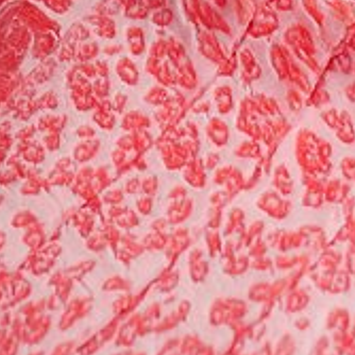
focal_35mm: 265
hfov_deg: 6.6
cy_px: 73
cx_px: 410
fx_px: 3075
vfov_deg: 6.6
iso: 200
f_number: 1.8
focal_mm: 25
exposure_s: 1/100
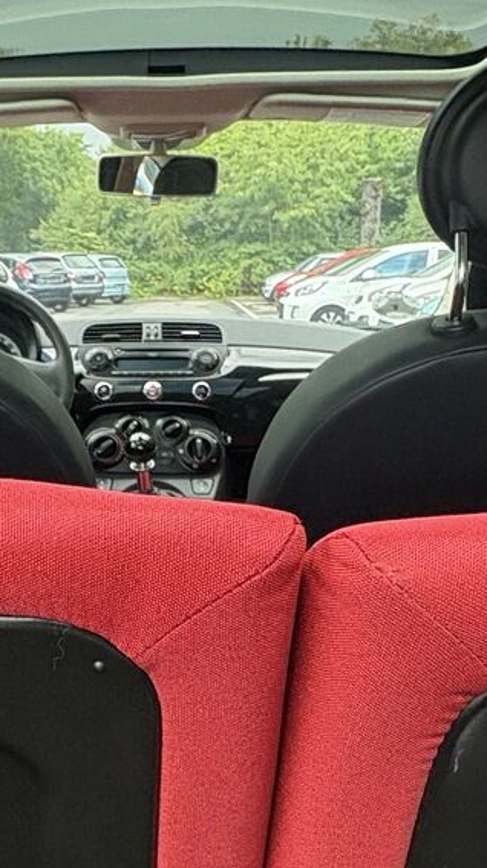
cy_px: 541
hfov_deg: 25.0
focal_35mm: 46
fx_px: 1057
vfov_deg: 44.2
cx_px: 28
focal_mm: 2.22
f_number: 2.2
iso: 40
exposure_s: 1/101
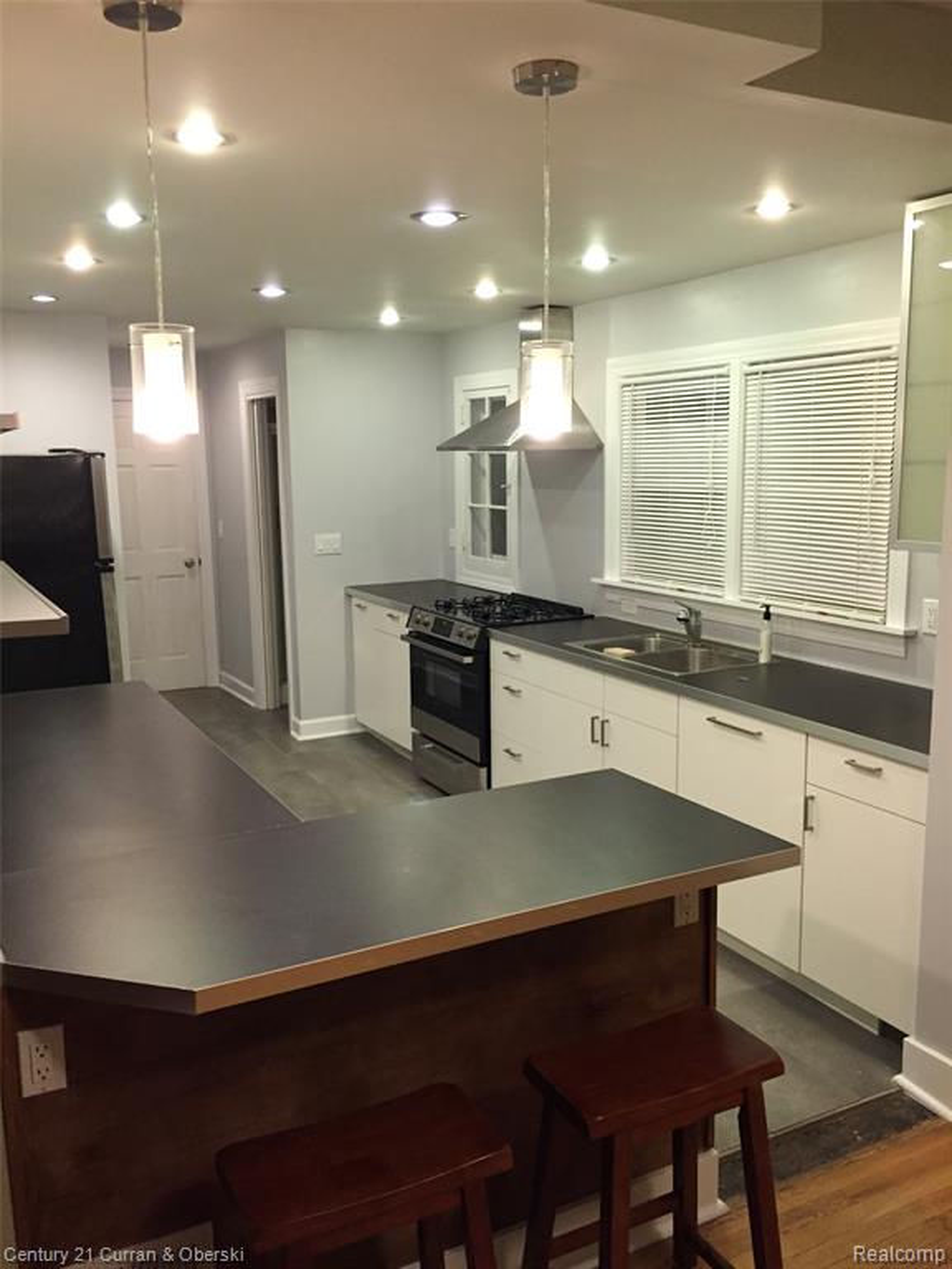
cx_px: 476
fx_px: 1063
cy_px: 634
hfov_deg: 48.2
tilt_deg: -7.7
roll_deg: +1.5
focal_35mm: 29
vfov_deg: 61.7
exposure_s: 1/30
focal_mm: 4.15
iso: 160
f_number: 2.2
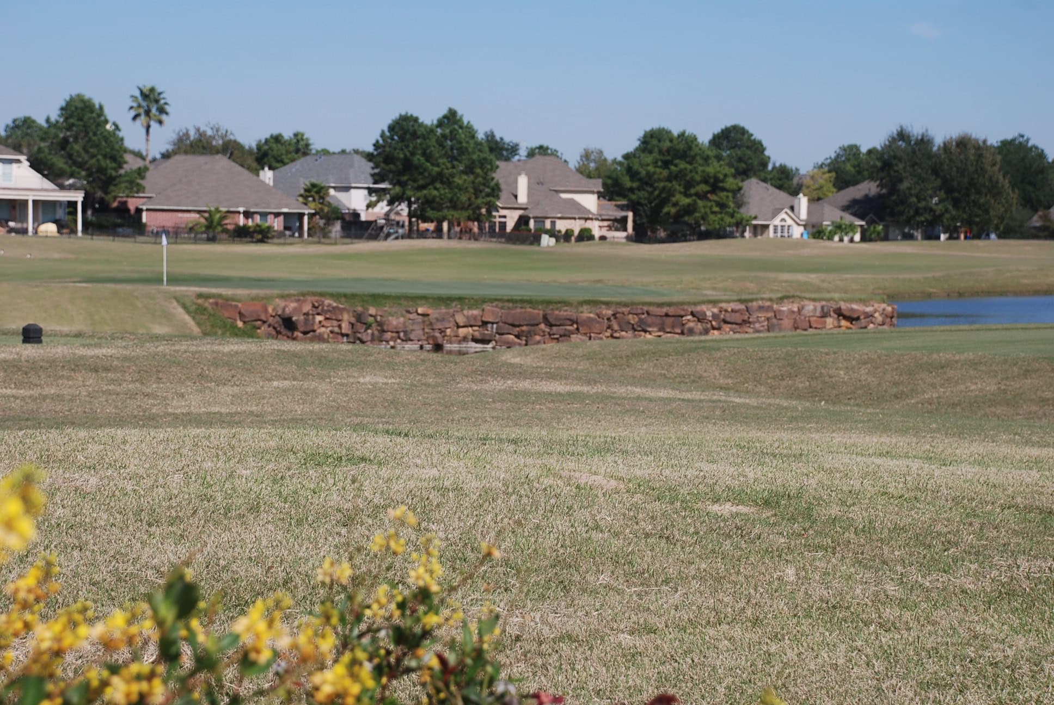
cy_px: 352
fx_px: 2726
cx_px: 527
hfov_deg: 21.9
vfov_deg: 14.7
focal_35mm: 93
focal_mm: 62
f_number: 6.3
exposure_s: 1/640
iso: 200
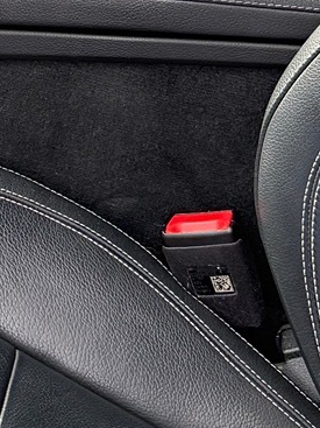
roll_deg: +0.2
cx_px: -326
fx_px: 1628
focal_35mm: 132
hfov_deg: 10.3
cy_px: -166
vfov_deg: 14.2
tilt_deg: -20.3
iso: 100
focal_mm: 6.76
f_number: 1.78
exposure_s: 1/338
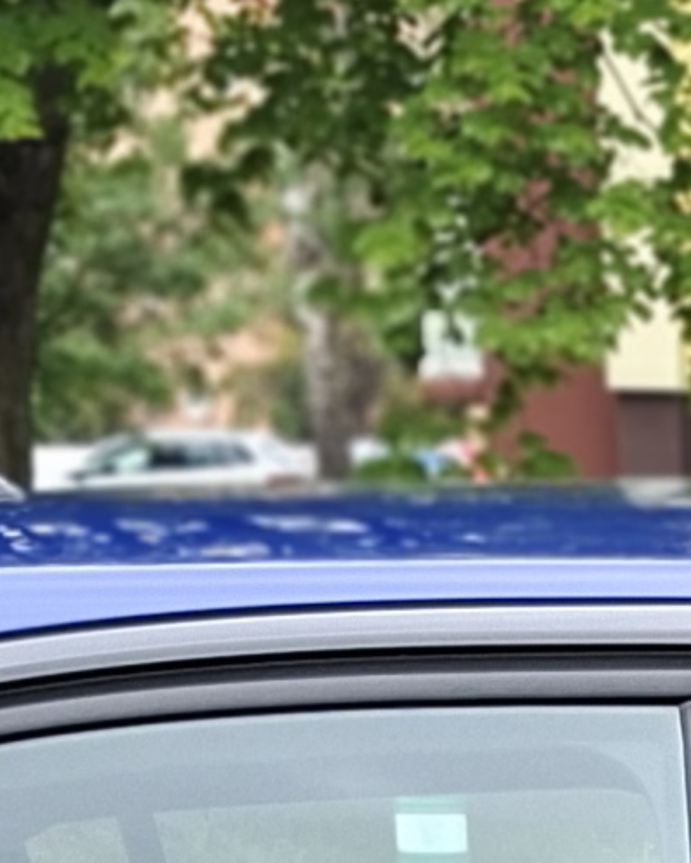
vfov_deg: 9.6
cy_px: 1977
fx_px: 4626
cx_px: 1344
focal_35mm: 181
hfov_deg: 8.2
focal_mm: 5.54
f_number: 1.8
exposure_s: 1/269
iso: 50
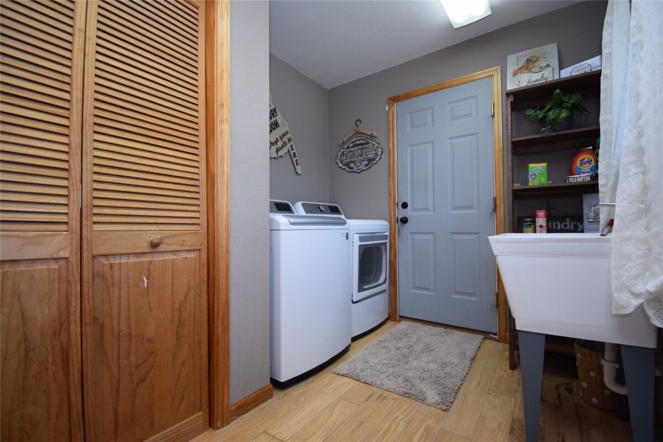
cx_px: 332
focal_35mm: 15
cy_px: 221
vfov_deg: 77.3
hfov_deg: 100.4
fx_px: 276
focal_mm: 10
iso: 400
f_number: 4.5
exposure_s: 1/80
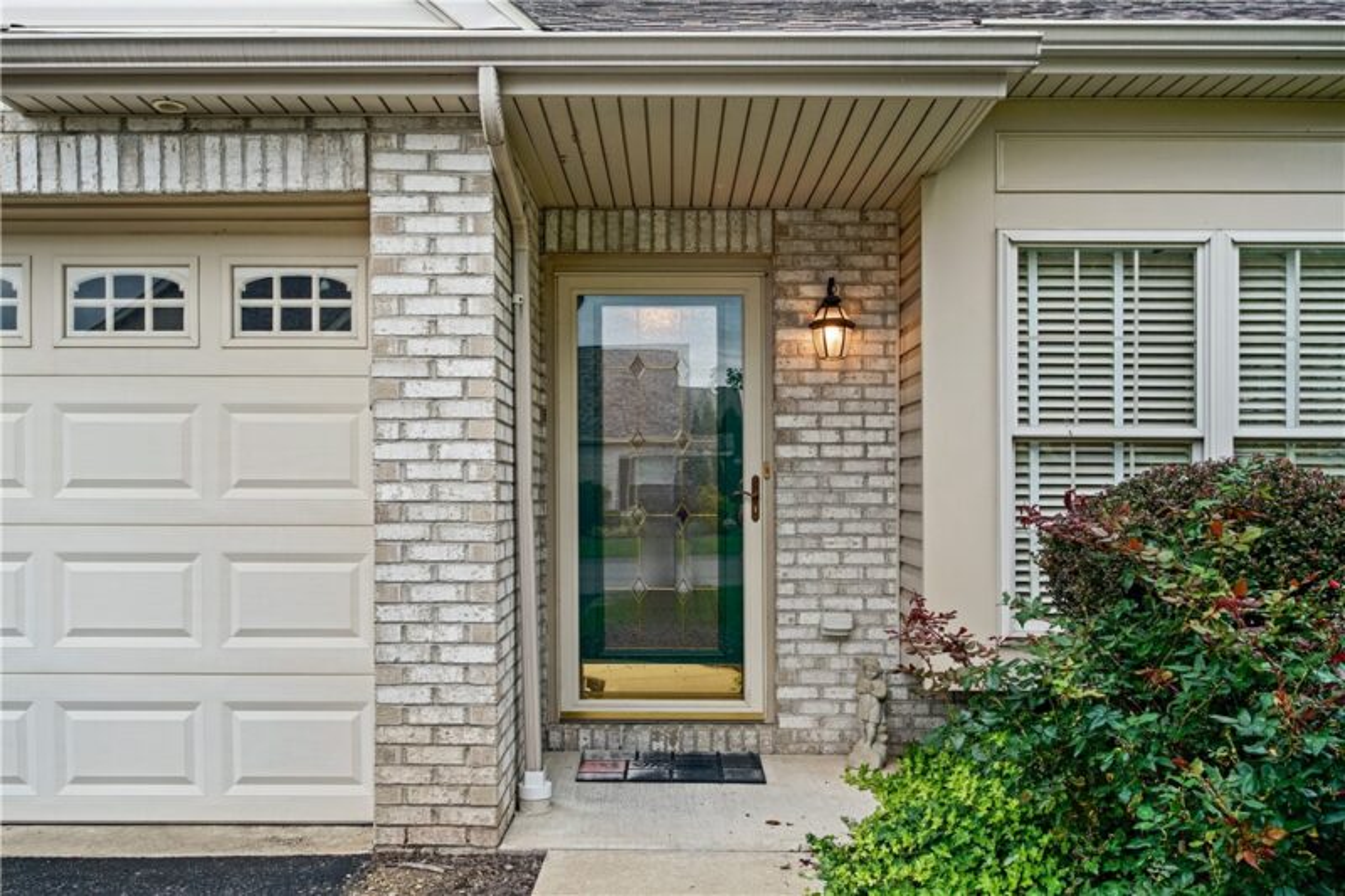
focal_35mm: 29
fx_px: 1083
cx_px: 672
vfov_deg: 44.9
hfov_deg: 63.7
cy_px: 448
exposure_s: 1/50
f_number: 8
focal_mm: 29
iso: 500
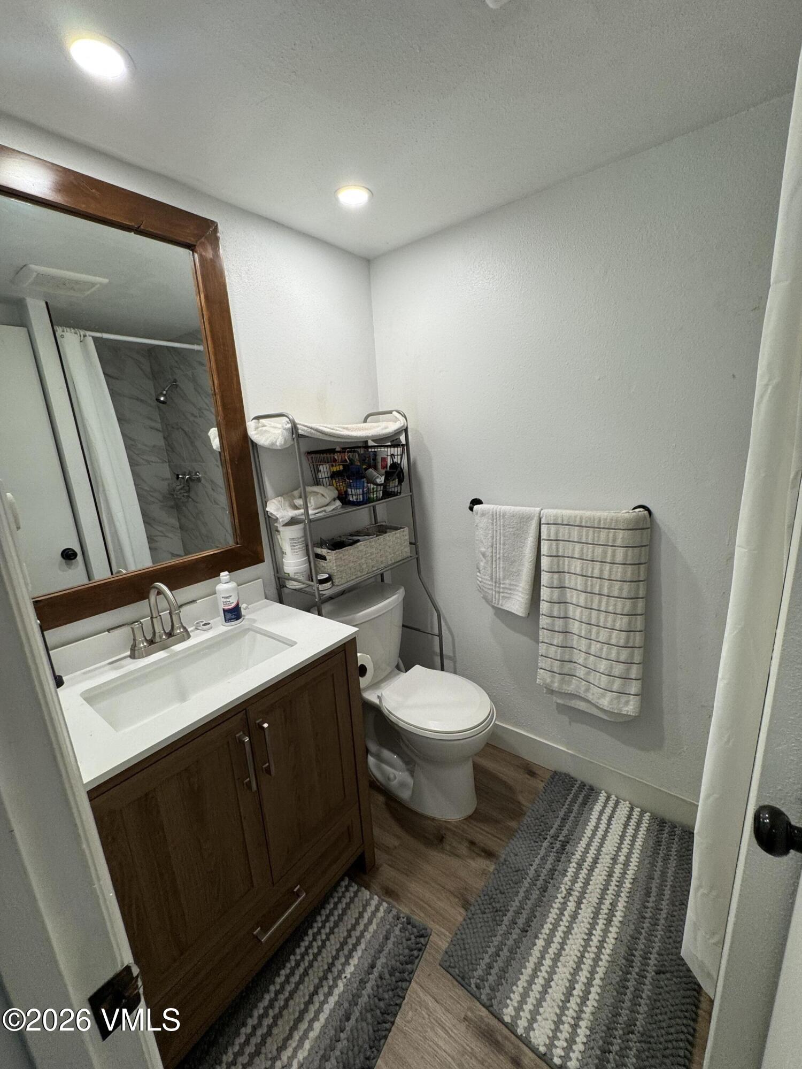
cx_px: 401
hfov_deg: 85.7
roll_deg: +3.0
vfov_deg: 102.1
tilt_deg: -13.7
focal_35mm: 14
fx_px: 432
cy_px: 534
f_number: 2.2
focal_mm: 2.22
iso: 125
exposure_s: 1/120
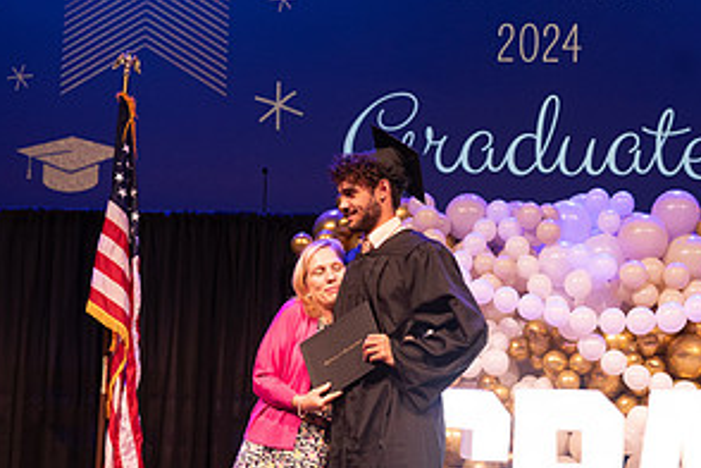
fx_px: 1460
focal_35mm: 75
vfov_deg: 17.9
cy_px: 417
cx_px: 355
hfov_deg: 27.0
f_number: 4
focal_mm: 38
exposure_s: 1/200
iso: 1600
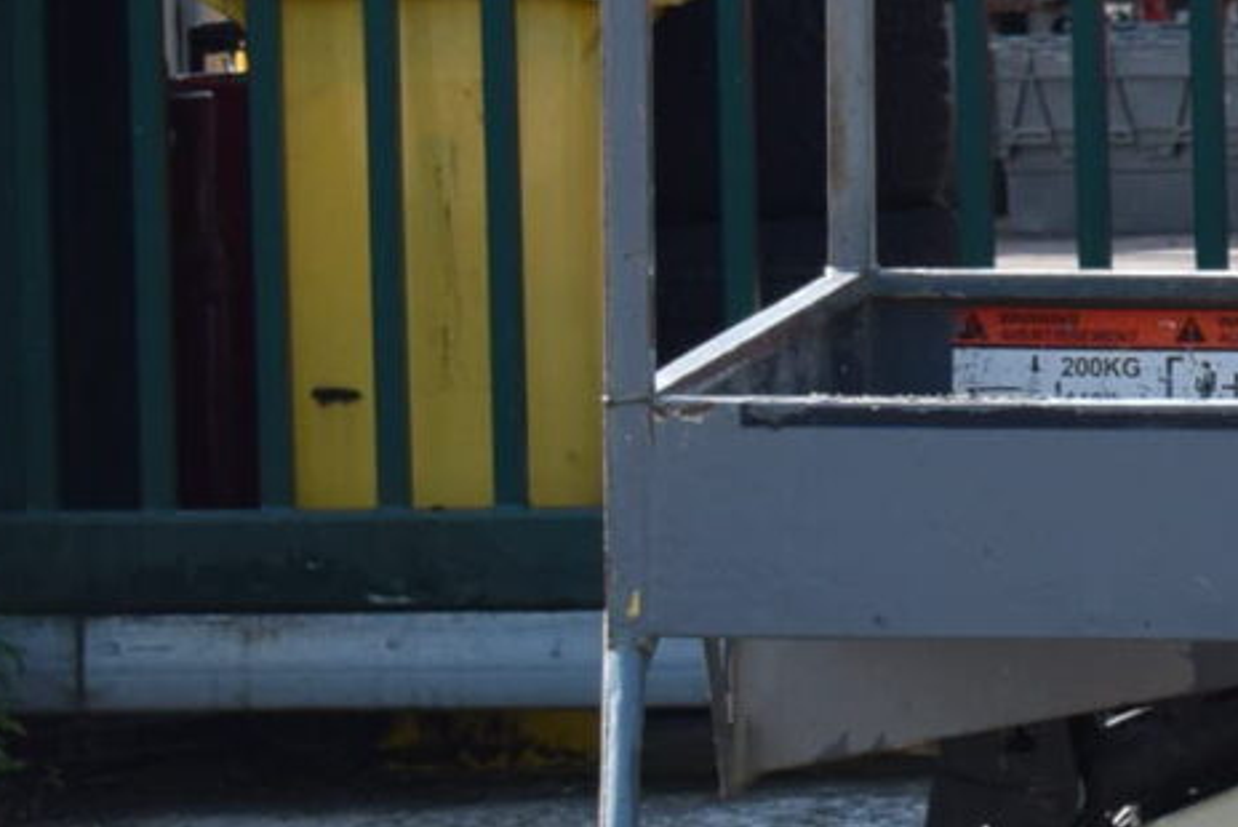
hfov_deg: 5.3
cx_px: 3122
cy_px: 81
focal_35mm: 373
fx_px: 12826
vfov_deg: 3.7
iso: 220
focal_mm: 45
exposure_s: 1/250
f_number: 8
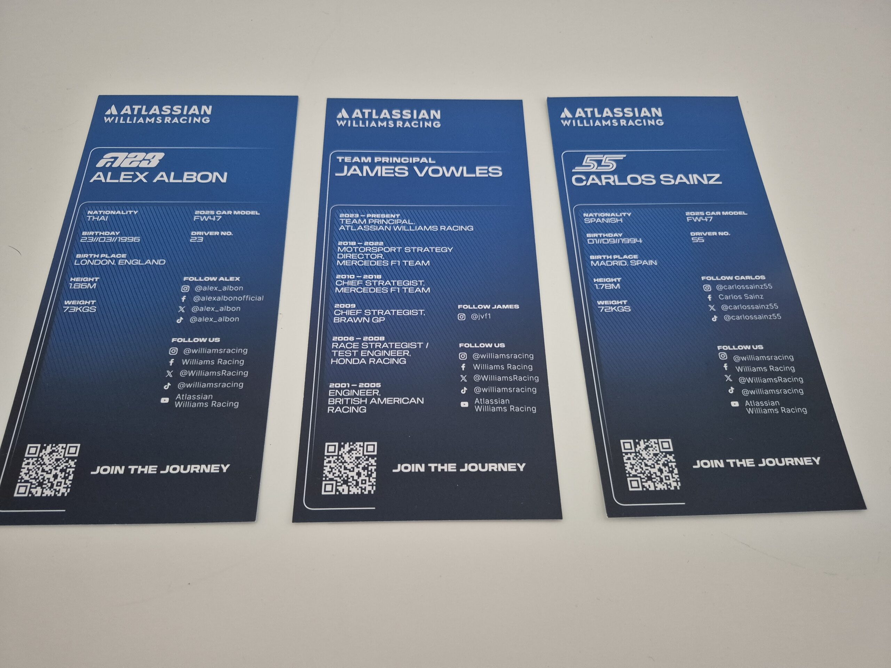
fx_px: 592
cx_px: 446
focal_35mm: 23
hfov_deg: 73.9
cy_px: 334
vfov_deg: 58.9
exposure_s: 1/100
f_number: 1.8
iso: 1250
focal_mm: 5.4
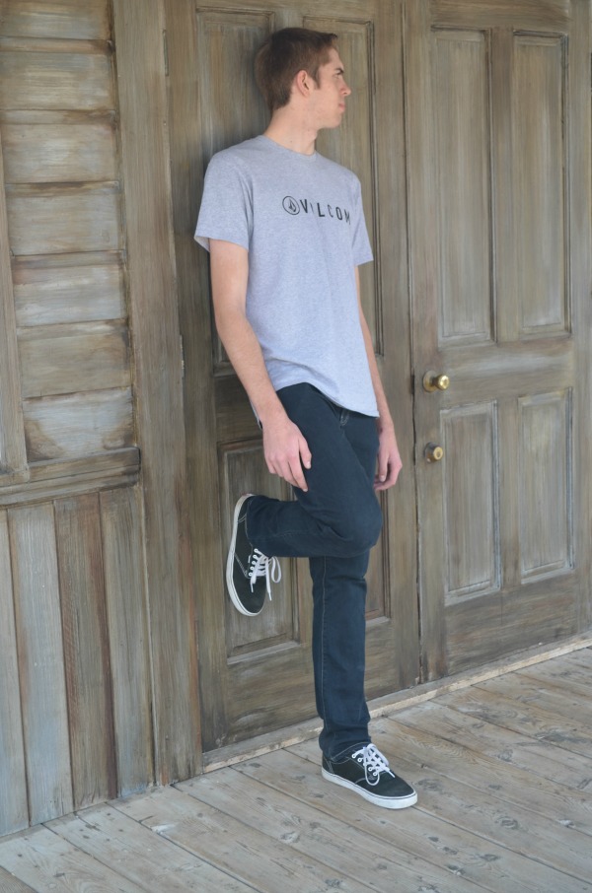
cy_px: 446
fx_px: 1412
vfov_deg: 35.1
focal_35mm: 57
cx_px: 296
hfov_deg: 23.7
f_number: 5.6
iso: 200
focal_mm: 38
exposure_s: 1/125
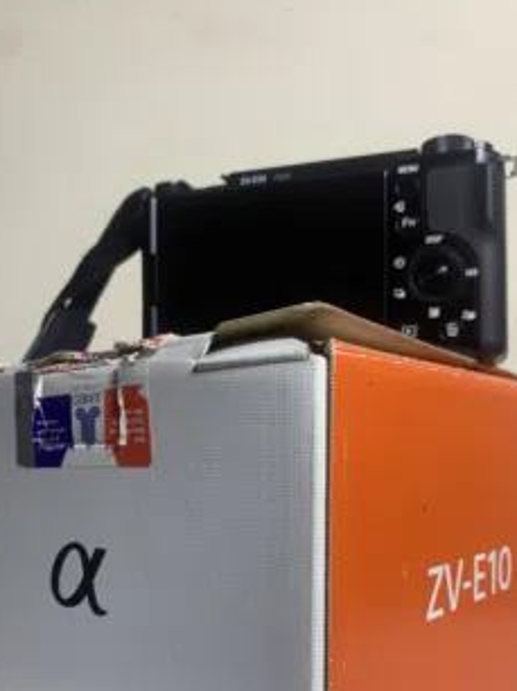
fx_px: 678
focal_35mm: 34
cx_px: 271
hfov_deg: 41.7
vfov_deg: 53.5
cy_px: 427
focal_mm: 4.25
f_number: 1.8
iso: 50
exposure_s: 1/121
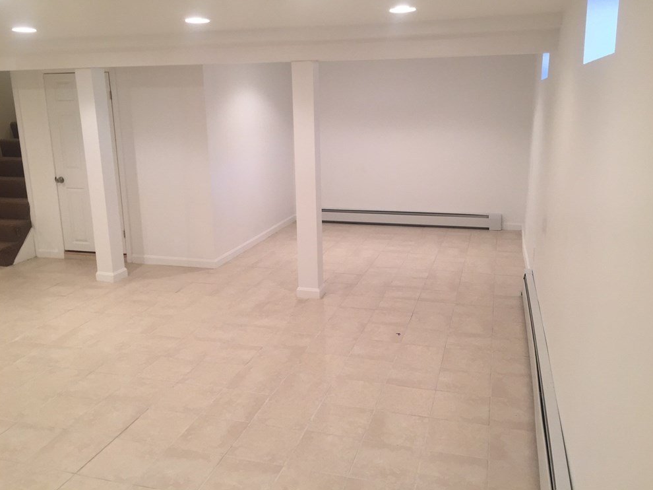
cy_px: 248
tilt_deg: -14.5
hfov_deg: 60.0
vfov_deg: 46.8
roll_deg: +0.8
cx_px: 322
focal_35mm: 30
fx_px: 566
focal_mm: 4.15
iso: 64
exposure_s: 1/30
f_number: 2.2
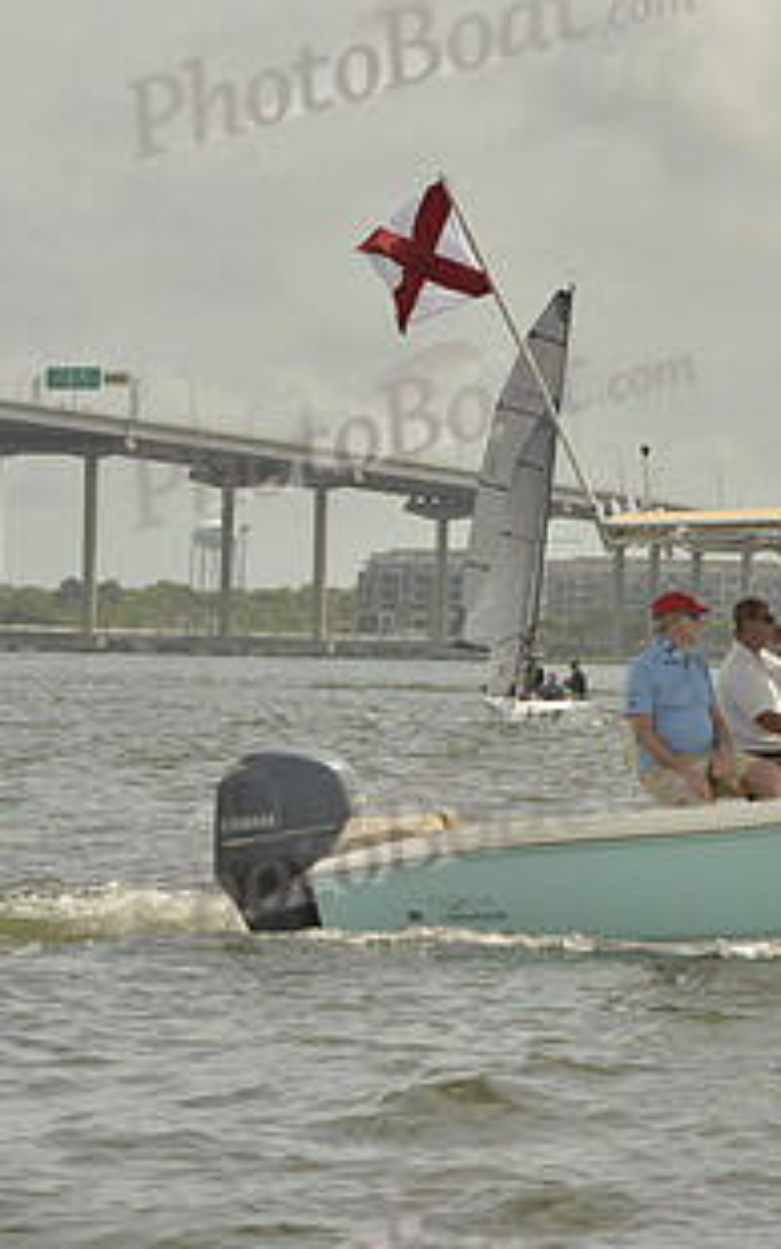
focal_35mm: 221
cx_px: 906
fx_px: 7519
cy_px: 578
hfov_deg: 5.9
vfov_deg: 9.5
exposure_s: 1/1000
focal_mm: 116
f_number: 10
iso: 280
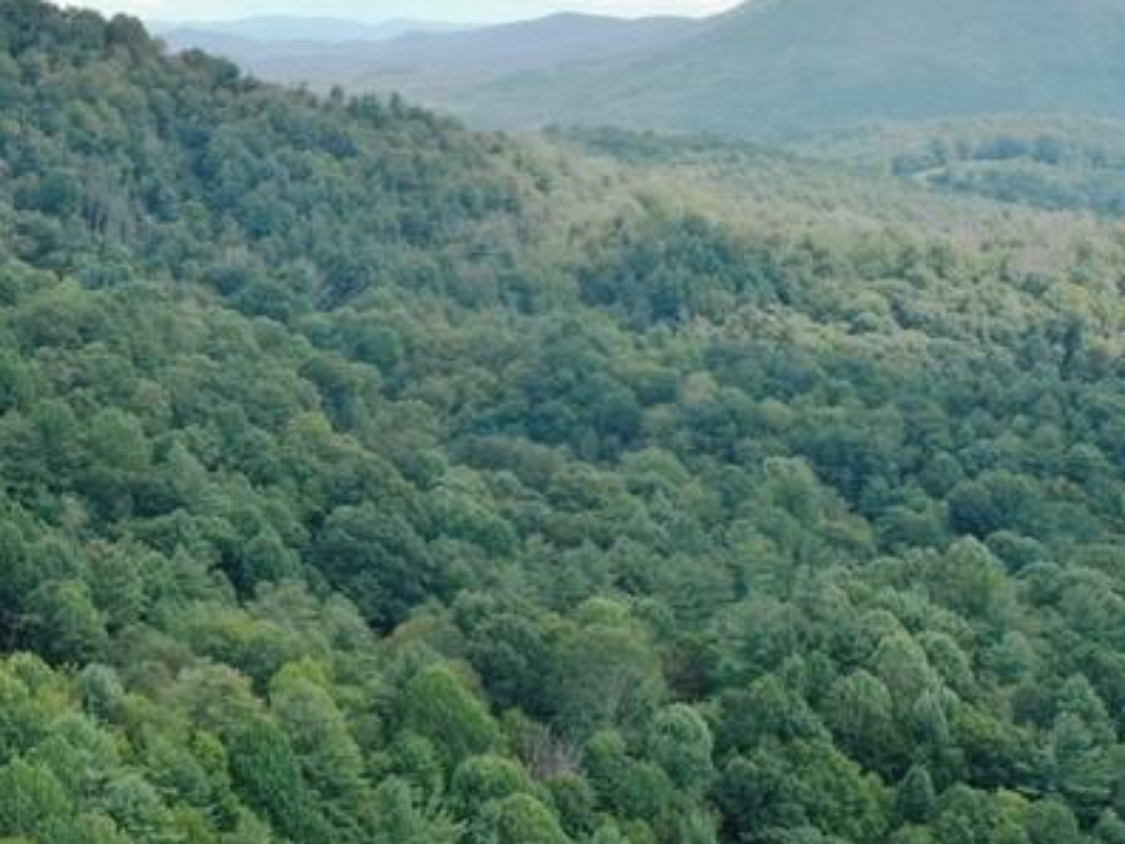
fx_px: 2015
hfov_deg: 30.4
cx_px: 222
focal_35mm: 62
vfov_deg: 23.6
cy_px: 358
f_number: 2.8
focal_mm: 4.5
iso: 100
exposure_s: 1/30
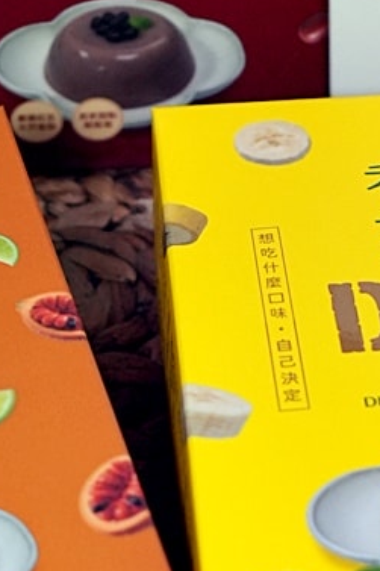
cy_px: -174
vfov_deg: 13.3
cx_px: 160
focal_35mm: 149
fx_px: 2361
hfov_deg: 9.2
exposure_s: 1/160
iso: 1000
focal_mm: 36
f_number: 5
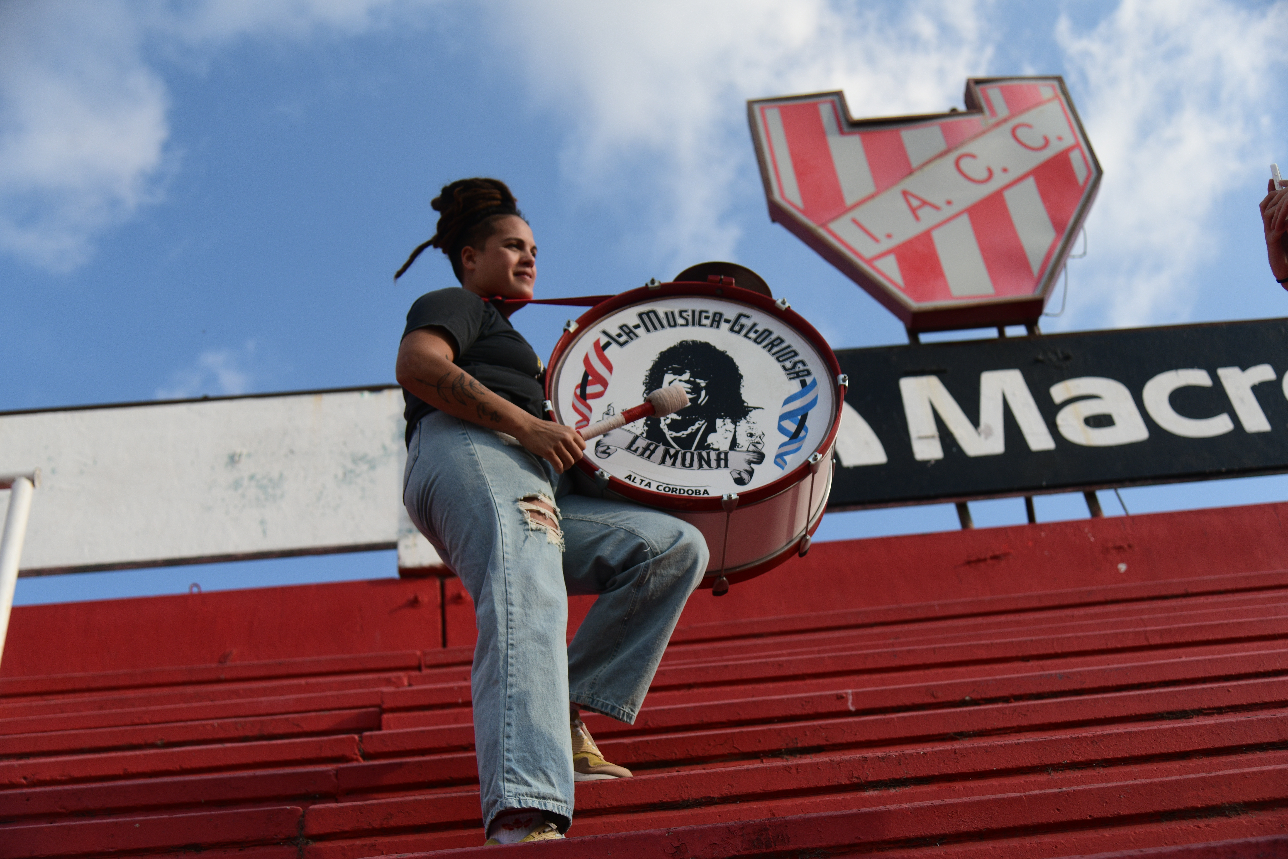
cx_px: 644
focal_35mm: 48
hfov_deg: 41.1
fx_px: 1717
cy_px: 430
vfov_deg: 28.1
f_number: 4
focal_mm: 48
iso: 400
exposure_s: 1/3200
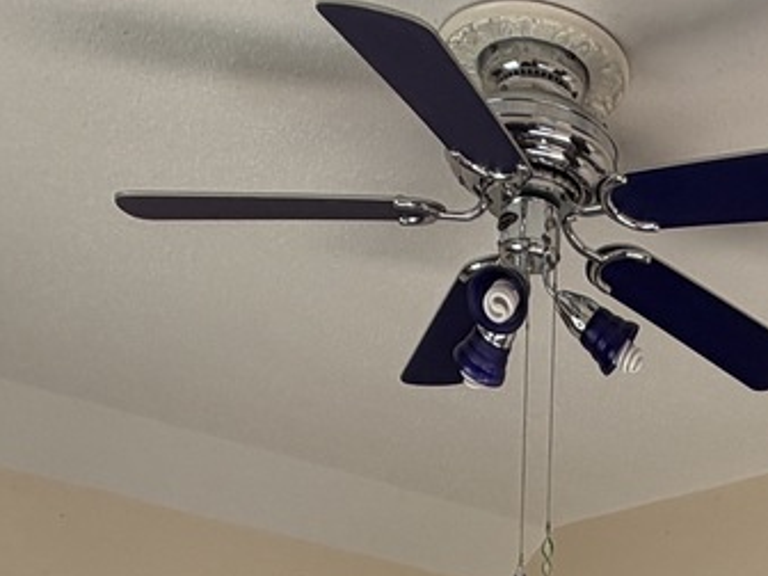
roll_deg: -2.7
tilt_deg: -7.3
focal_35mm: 60
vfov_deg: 18.7
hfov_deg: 30.4
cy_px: 1049
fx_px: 1331
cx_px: 729
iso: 50
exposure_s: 1/121
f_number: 2.2
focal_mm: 2.22
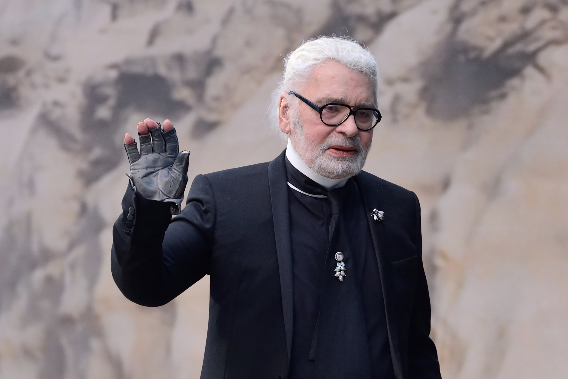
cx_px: 284
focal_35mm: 200
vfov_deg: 6.9
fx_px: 3155
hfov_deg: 10.3
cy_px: 190
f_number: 4
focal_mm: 200
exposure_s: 1/1250
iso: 1000
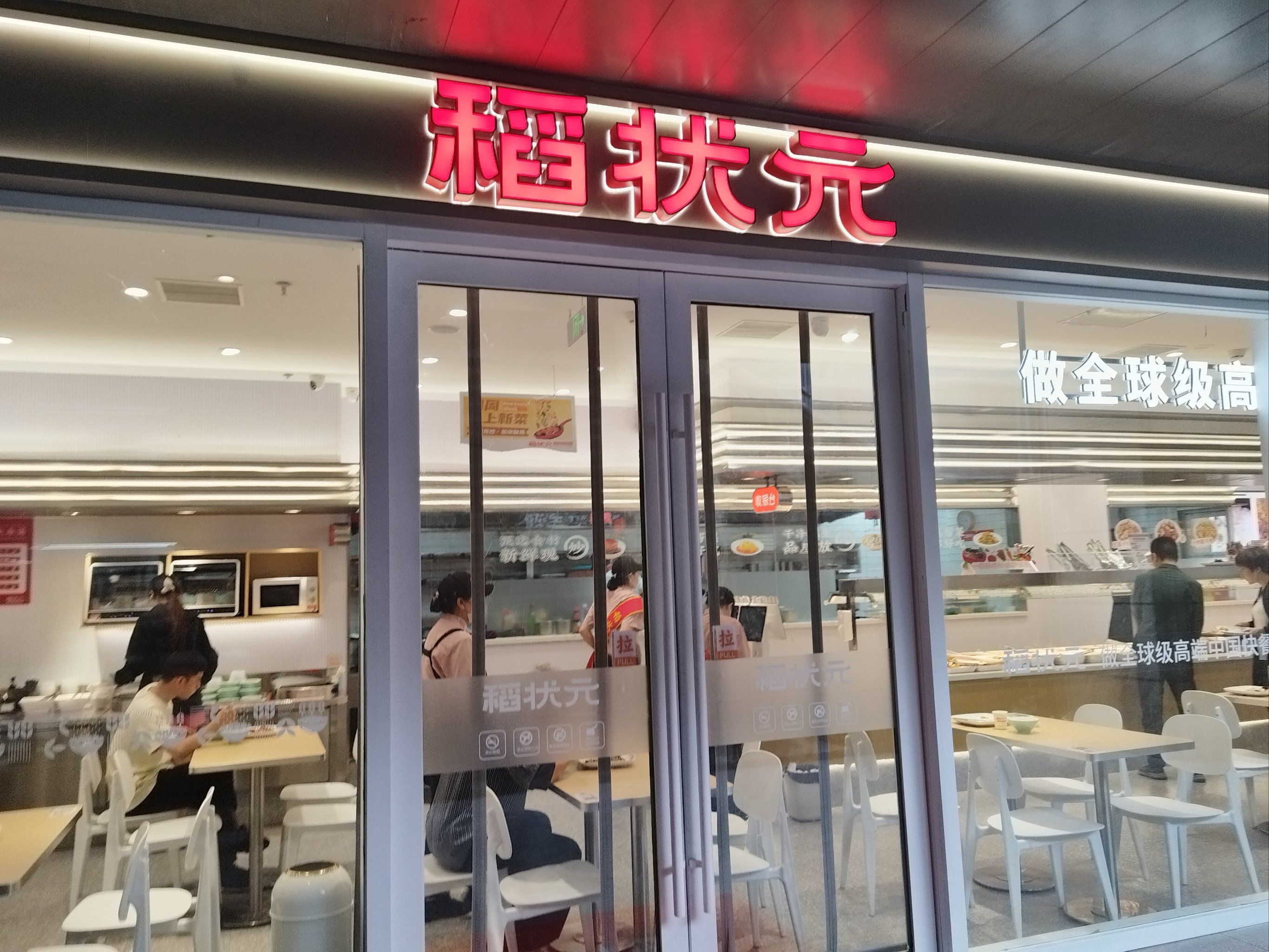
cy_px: 476
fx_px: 843
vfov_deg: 58.9
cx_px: 634
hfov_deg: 73.9
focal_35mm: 23
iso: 288
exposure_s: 1/100
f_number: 1.9
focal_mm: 5.52
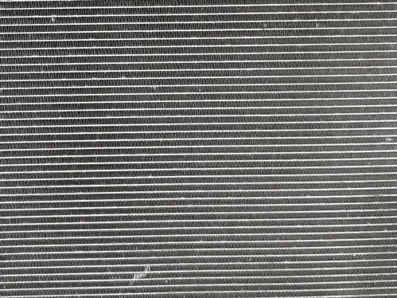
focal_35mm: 75
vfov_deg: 19.3
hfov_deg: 25.4
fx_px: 860
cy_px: 34
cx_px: 65
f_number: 1.7
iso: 455
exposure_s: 1/25
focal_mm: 3.93
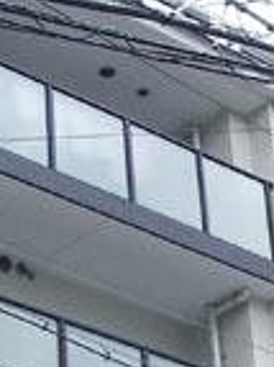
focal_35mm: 157
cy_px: 380
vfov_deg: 12.4
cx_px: 56
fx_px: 1659
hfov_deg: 9.4
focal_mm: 5.8
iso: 80
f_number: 2.6
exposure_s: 1/125
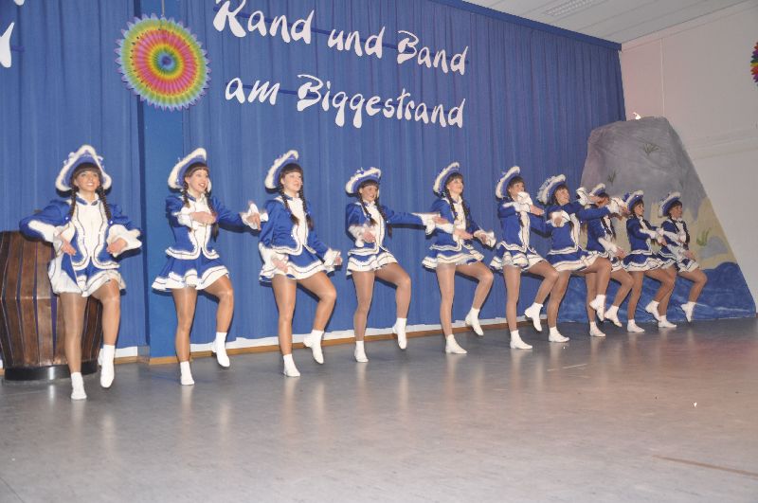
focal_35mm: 33
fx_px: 694
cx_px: 379
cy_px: 252
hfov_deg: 57.3
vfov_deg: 39.9
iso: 400
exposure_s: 1/60
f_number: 5
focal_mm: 22
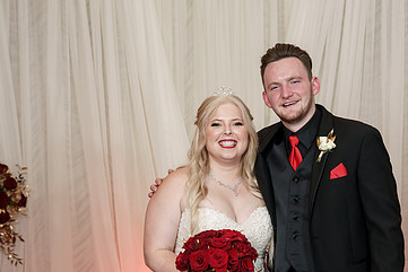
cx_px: 268
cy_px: 152
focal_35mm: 98
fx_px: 1111
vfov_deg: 14.0
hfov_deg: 20.7
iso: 2000
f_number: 4
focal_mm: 61
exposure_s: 1/160
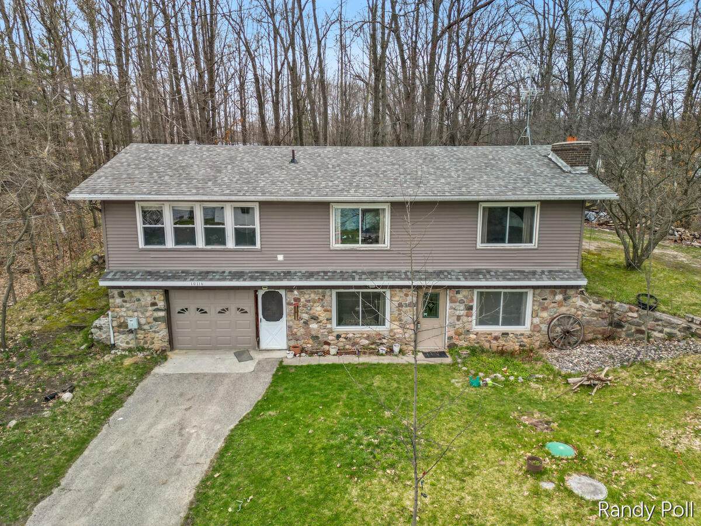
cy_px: 263
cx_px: 350
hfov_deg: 71.6
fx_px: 486
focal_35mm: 24
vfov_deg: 56.8
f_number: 1.7
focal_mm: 6.72
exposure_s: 1/15
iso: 120
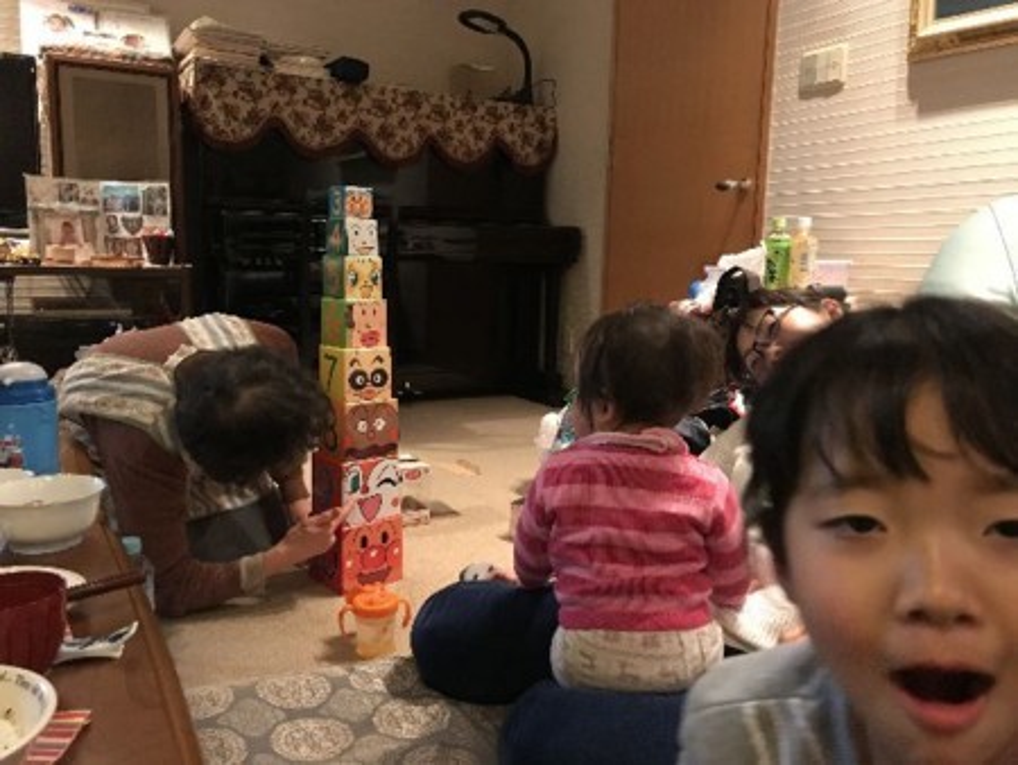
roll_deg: -1.4
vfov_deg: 49.8
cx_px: 509
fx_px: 824
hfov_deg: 63.4
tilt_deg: -7.2
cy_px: 382
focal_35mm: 28
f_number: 1.8
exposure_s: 1/6
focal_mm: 3.99
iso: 100
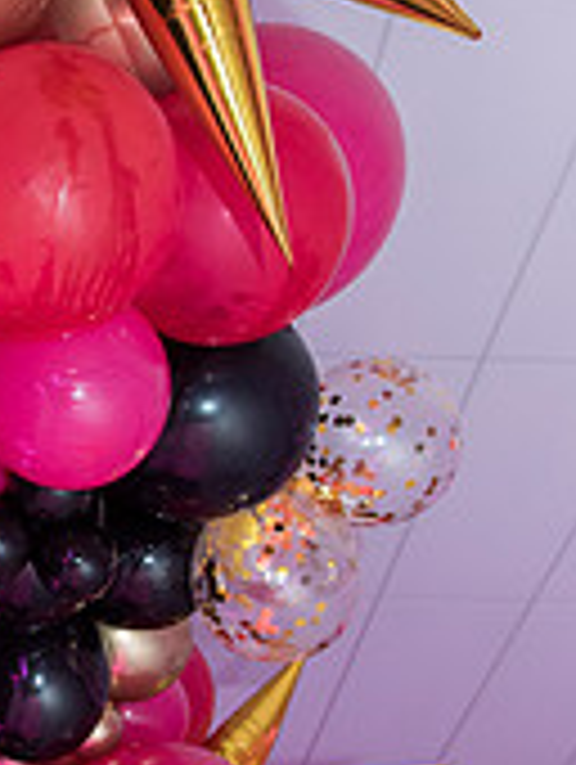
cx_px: -4
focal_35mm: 61
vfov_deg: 31.2
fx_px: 1350
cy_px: 562
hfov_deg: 23.1
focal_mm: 24
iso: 800
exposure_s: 1/80
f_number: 3.5
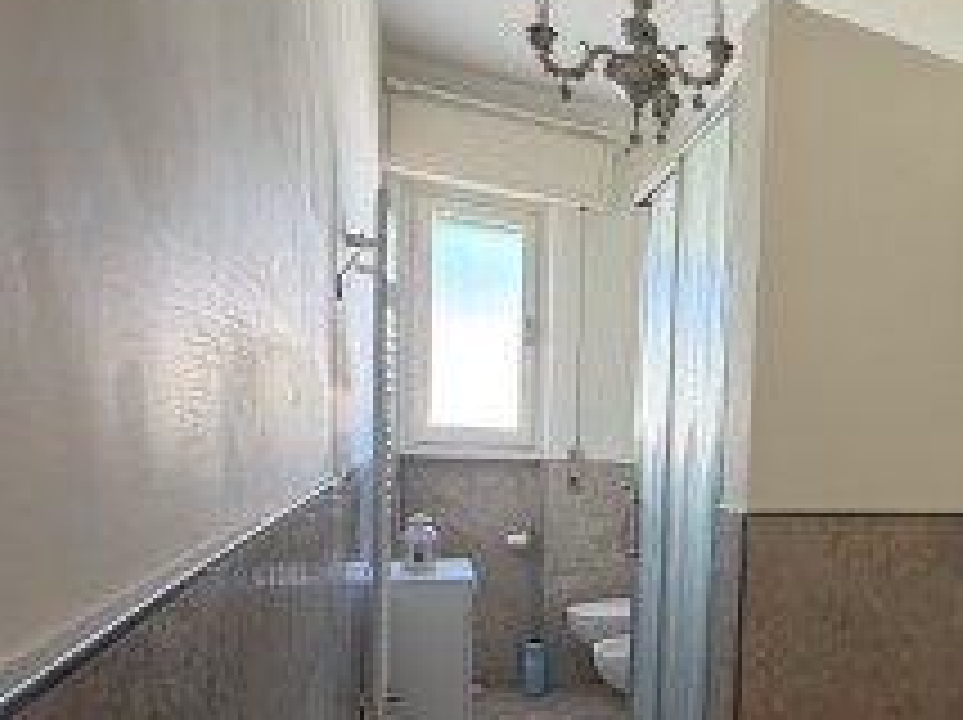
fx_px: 778
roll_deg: -3.7
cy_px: 508
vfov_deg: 48.4
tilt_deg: -4.1
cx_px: 848
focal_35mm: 28
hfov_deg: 55.9
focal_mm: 2.22
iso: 200
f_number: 2.2
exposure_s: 1/50
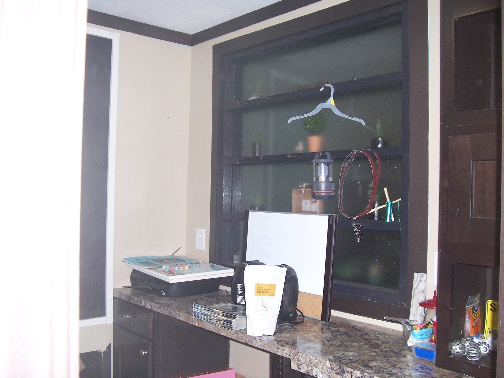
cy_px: 189
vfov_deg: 41.8
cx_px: 252
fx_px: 495
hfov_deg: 54.0
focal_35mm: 34
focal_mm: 5.6
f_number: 2.7
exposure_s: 1/60
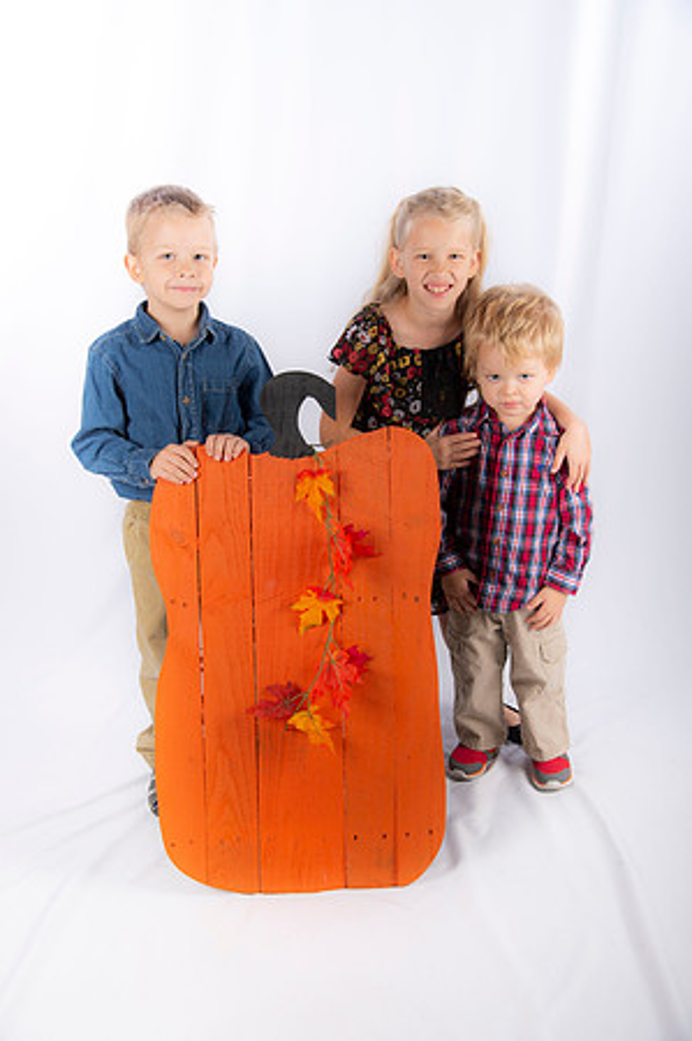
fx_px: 1329
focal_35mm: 46
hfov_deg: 29.2
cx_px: 346
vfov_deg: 42.8
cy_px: 520
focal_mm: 46
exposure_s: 1/200
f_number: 5.6
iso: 100
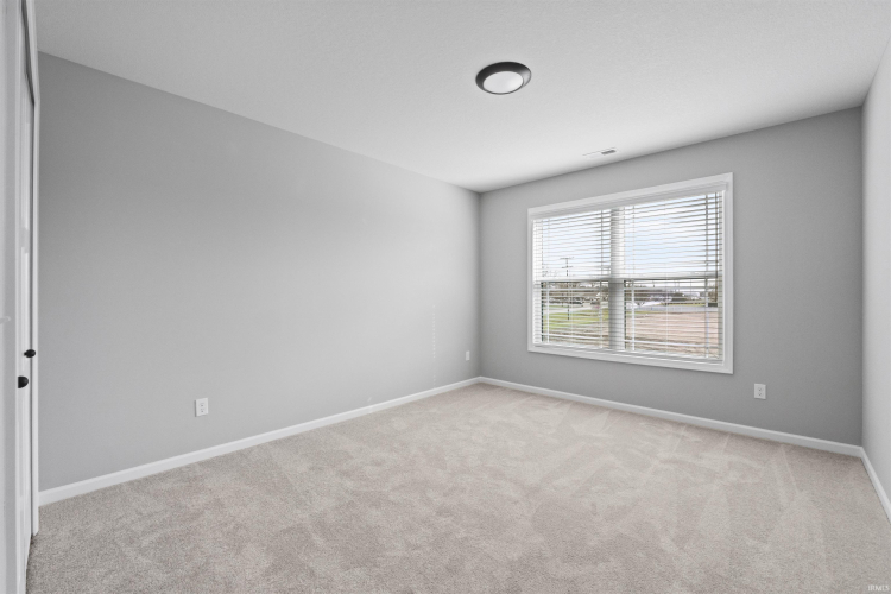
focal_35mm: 15
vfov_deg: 77.3
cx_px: 446
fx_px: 371
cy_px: 297
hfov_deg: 100.4
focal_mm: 10
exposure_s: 1/100
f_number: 5
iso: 800
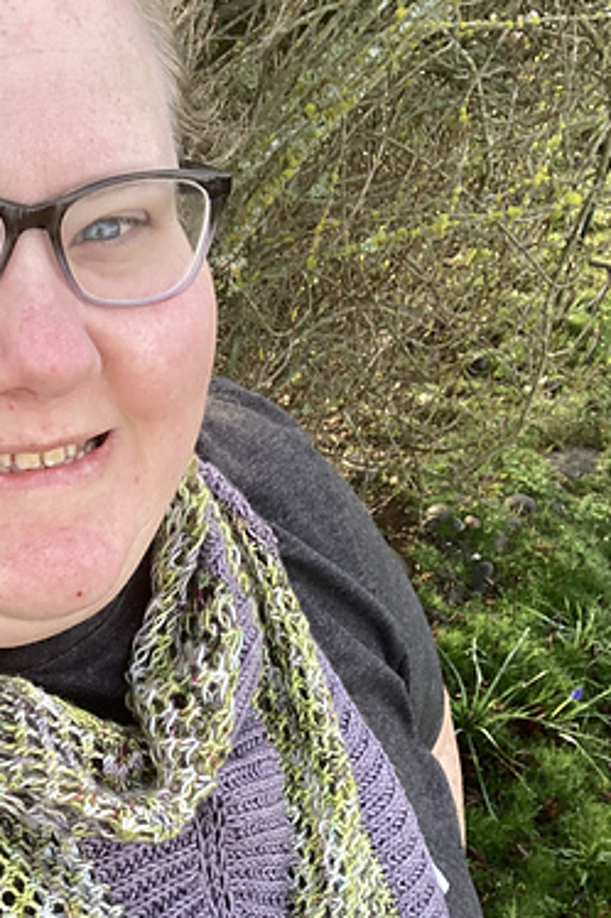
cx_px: 77
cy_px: 704
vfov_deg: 34.2
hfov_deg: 23.2
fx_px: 1452
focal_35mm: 57
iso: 20
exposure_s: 1/138
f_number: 2.2
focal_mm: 2.87
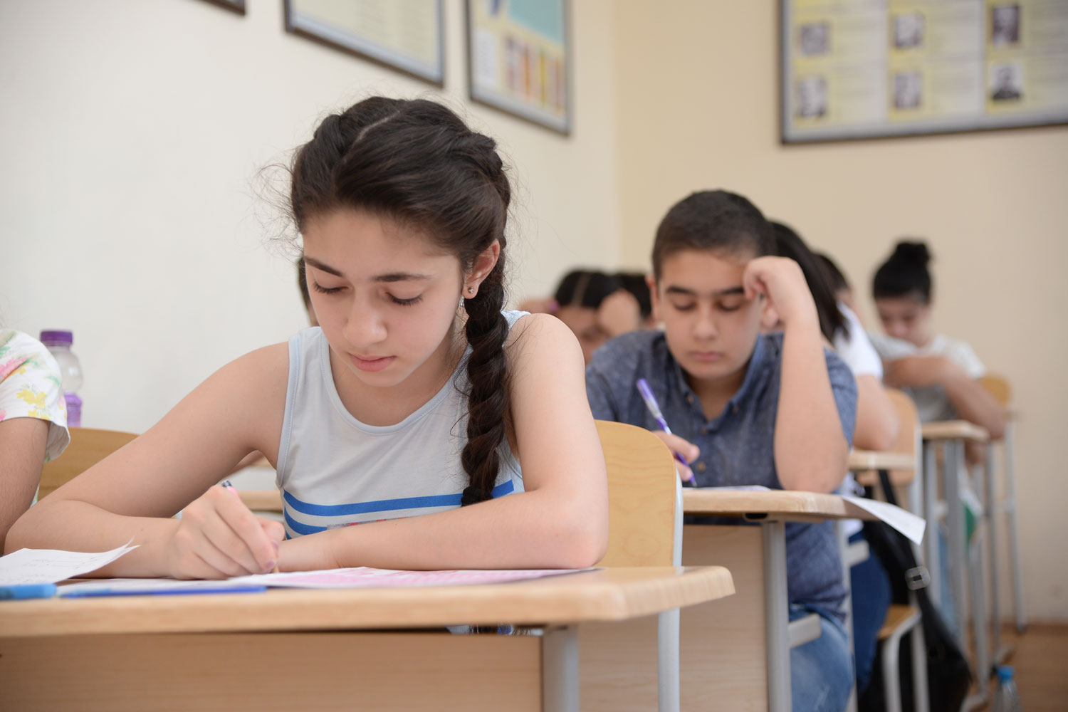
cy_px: 356
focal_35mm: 70
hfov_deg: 28.8
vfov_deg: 19.5
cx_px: 534
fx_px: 2077
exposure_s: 1/80
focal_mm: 70
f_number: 4
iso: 500
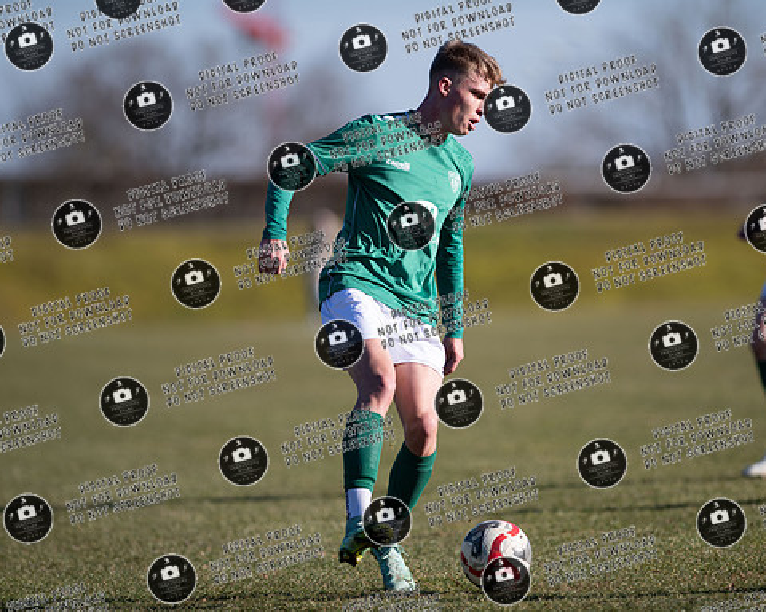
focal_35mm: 340
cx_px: 444
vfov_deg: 4.6
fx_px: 7708
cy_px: 305
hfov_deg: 5.7
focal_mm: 300
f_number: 3.2
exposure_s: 1/1600
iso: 100
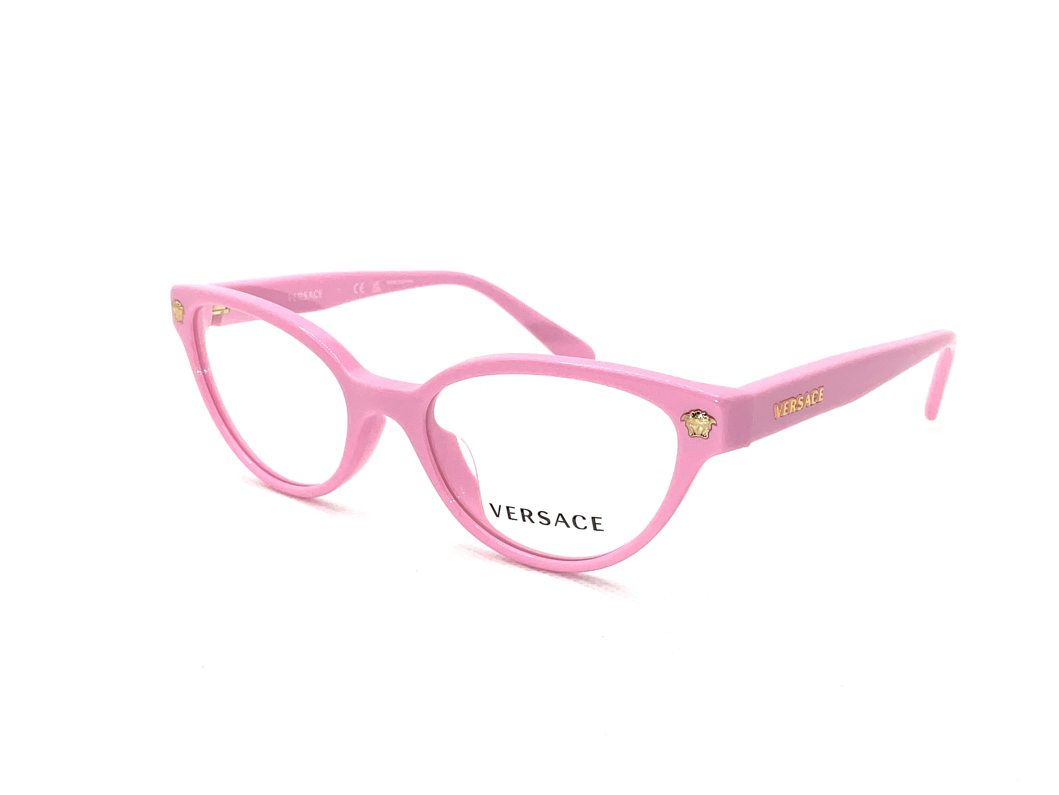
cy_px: 398
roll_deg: -0.8
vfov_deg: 48.2
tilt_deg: -14.9
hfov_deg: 61.7
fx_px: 887
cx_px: 530
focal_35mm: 29
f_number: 1.8
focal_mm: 3
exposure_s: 1/666
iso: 50
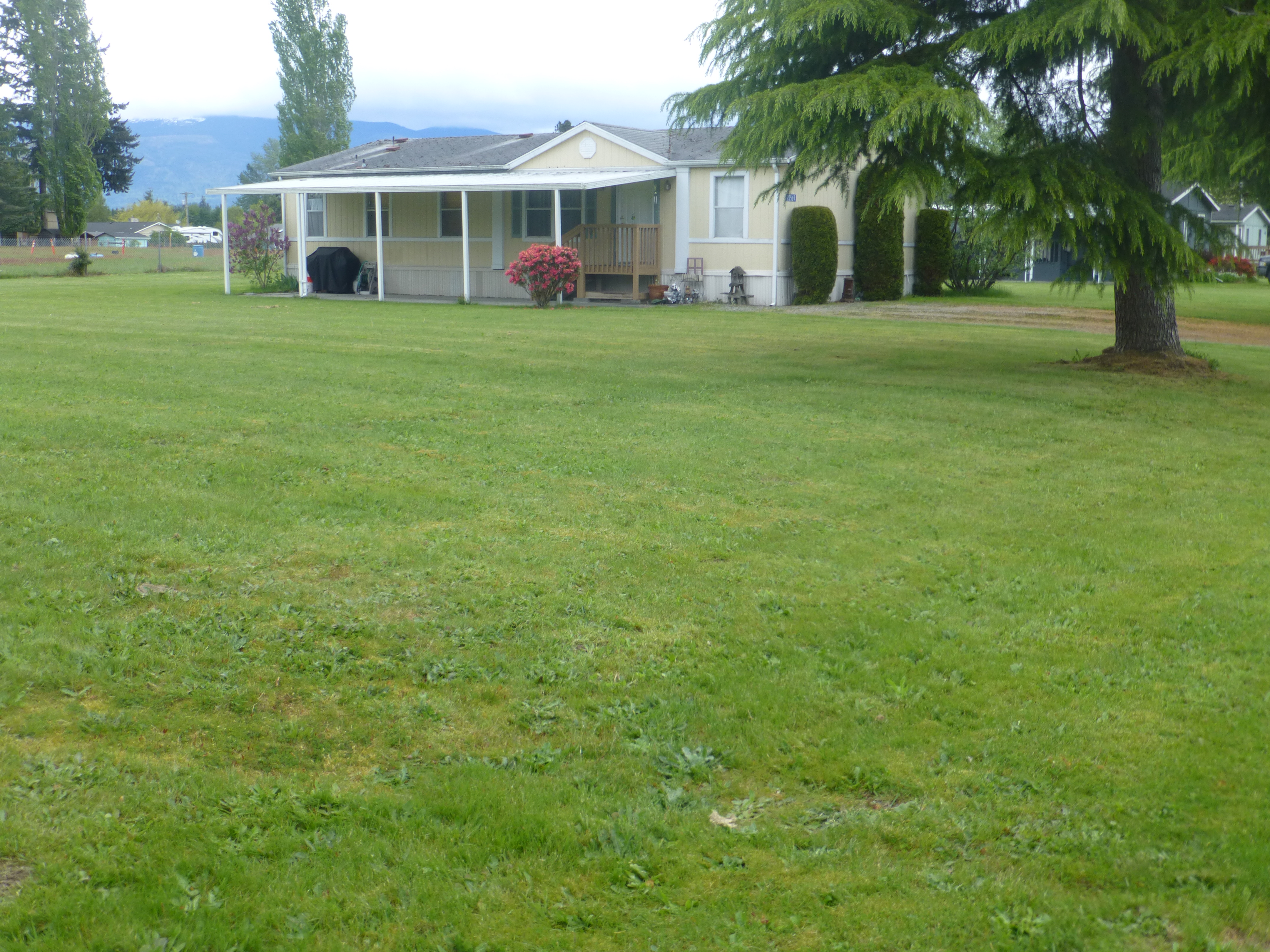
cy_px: 476
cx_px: 635
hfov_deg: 45.8
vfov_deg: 35.1
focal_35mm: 41
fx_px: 1504
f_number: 3.9
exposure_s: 1/200
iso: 100
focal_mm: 7.4
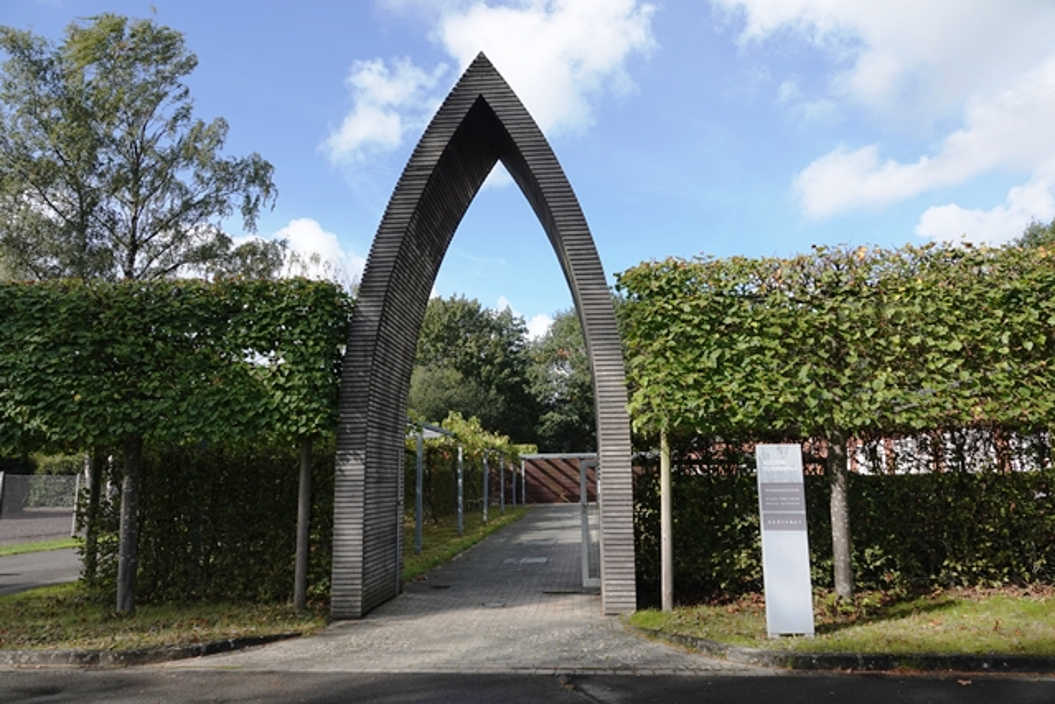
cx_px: 528
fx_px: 703
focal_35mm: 24
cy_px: 352
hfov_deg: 73.7
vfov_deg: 53.2
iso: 100
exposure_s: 1/320
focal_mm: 8.8
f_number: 5
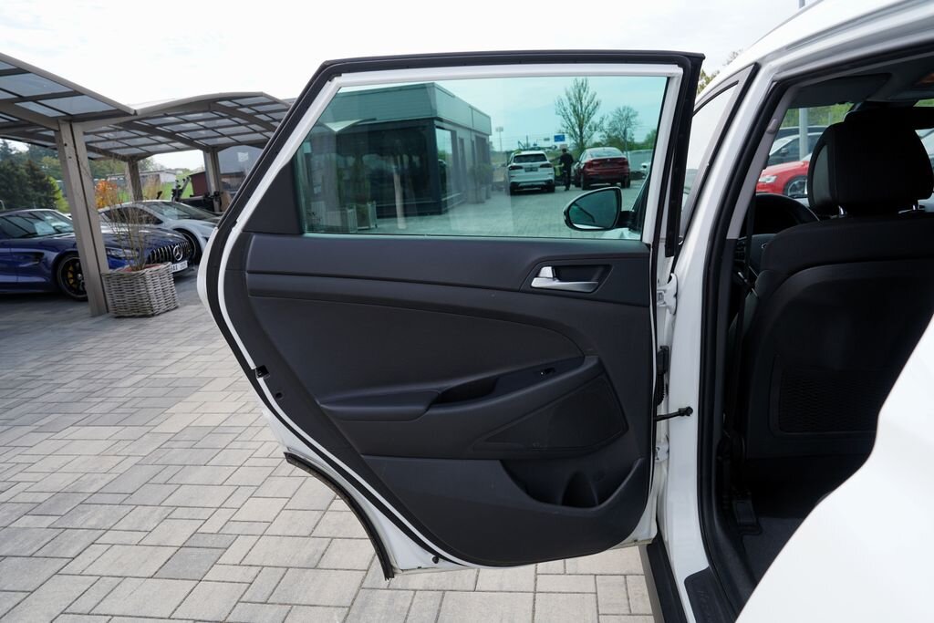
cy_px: 312
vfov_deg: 53.1
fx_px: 623
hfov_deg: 73.7
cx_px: 467
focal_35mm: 24
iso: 100
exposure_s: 1/160
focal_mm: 24
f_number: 6.3
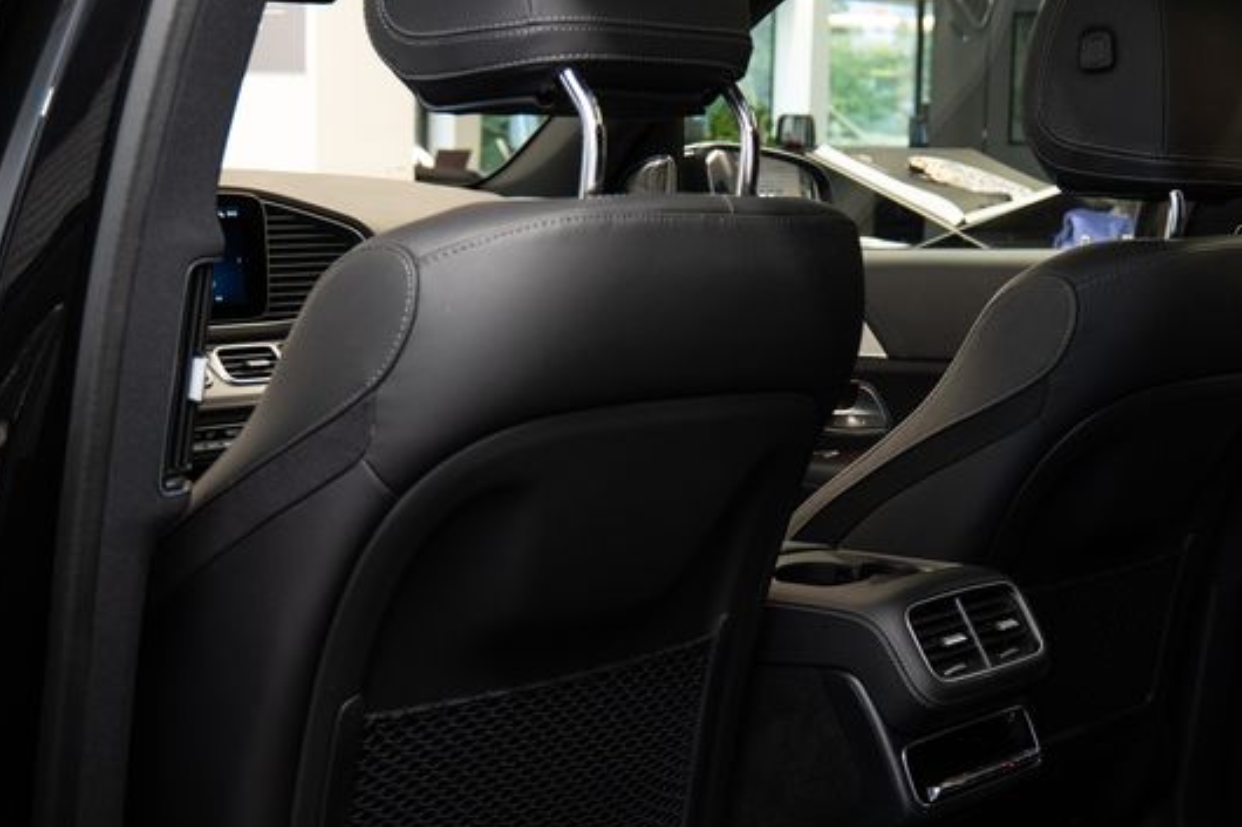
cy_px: 438
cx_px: 846
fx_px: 2138
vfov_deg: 21.9
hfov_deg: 32.1
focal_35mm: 62
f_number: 4
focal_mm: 27
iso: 1250
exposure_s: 1/50
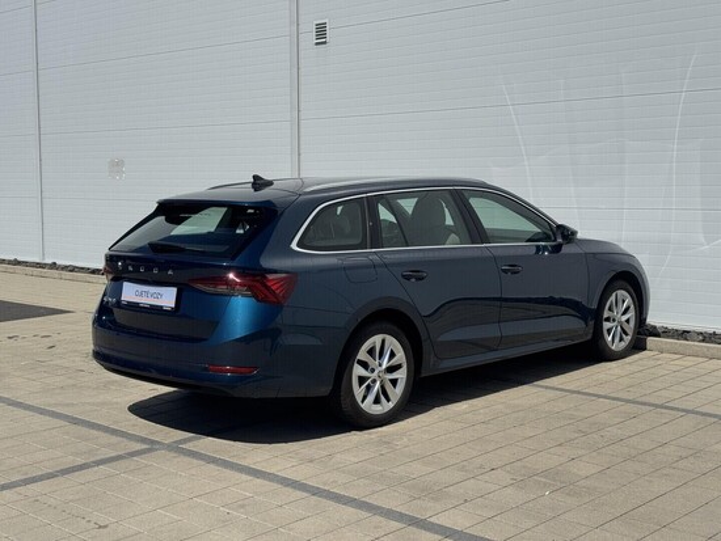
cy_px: 270
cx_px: 360
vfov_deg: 30.3
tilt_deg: -4.3
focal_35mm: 48
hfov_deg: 39.6
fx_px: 1000
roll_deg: +0.2
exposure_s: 1/10526
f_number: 1.78
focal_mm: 6.76
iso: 64
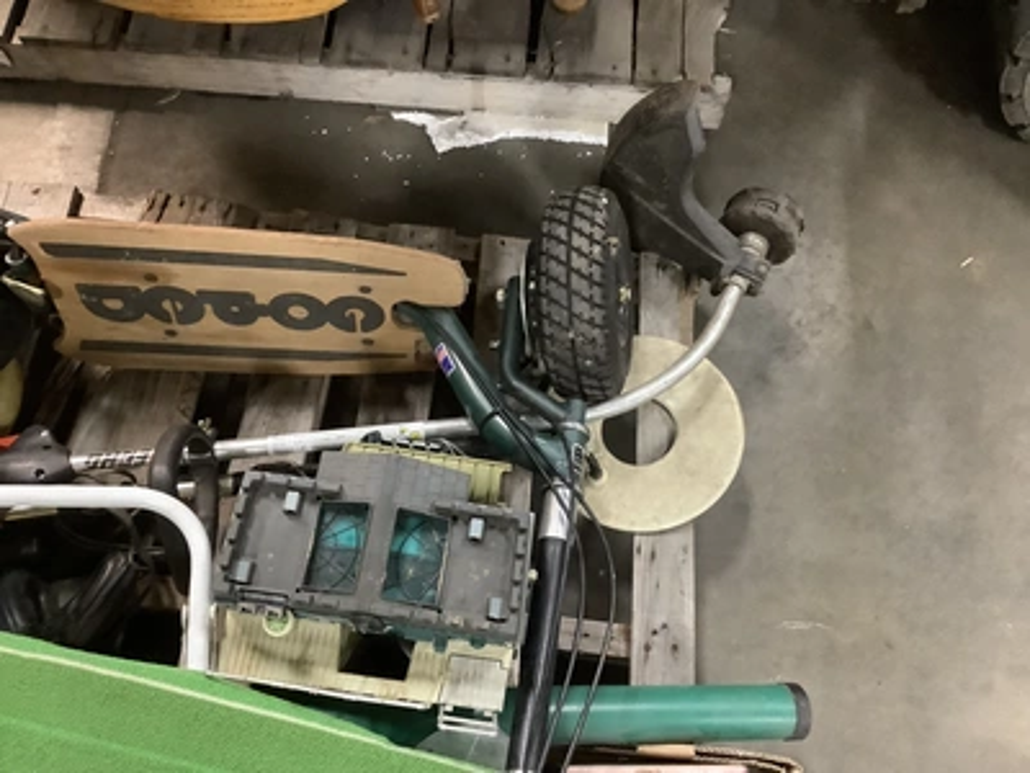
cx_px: 515
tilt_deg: -70.1
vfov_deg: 45.4
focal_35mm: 31
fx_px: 922
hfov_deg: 58.4
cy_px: 386
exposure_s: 1/30
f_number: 2.4
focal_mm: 3.3
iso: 500
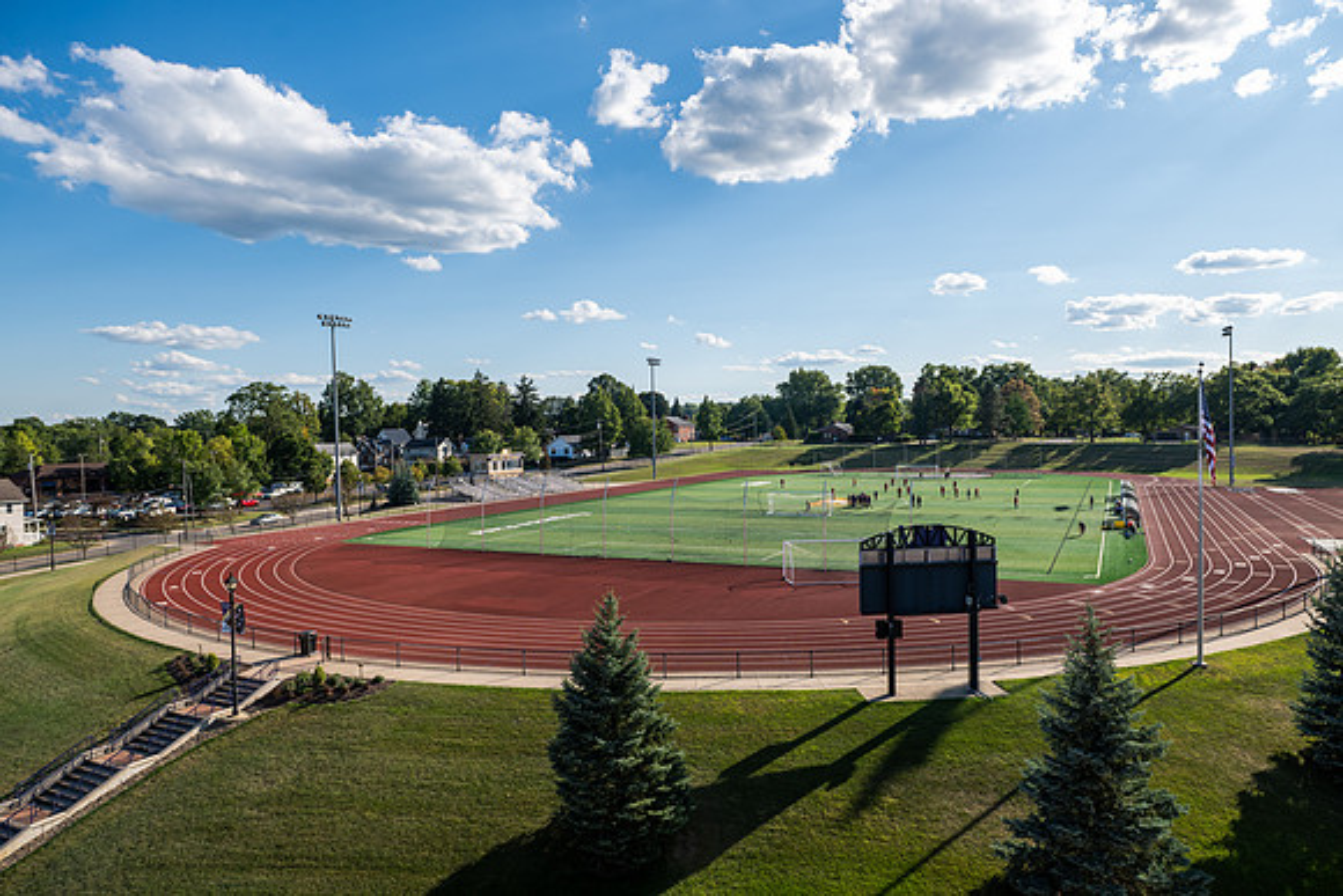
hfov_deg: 73.7
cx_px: 672
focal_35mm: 24
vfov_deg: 53.2
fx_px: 896
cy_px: 448
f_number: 5.6
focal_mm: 24
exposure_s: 1/400
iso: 100
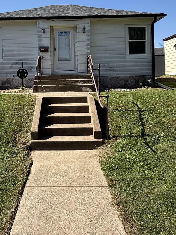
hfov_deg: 46.3
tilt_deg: +0.9
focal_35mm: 30
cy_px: 80
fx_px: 203
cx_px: 63
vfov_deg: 58.7
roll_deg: +1.4
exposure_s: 1/1312
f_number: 2.2
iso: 50
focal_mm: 2.22
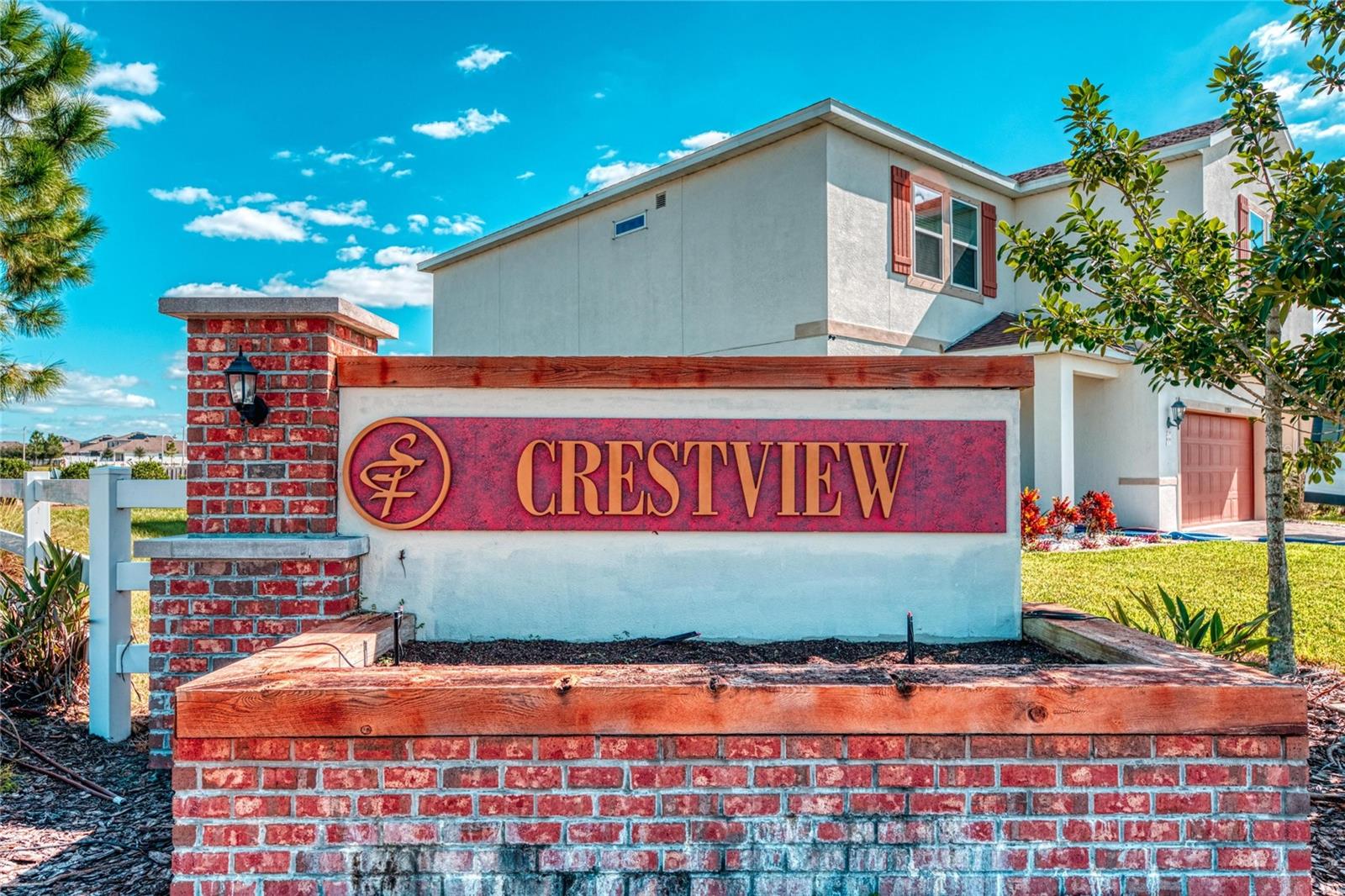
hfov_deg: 73.8
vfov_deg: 53.1
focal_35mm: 24
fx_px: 896
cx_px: 672
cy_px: 448
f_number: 8
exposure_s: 1/800
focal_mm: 24
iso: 400
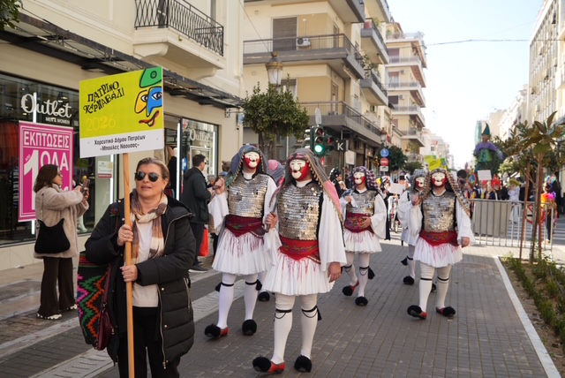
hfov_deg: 55.8
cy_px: 189
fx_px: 534
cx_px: 282
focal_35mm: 34
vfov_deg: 39.0
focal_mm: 34
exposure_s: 1/200
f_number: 5
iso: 125
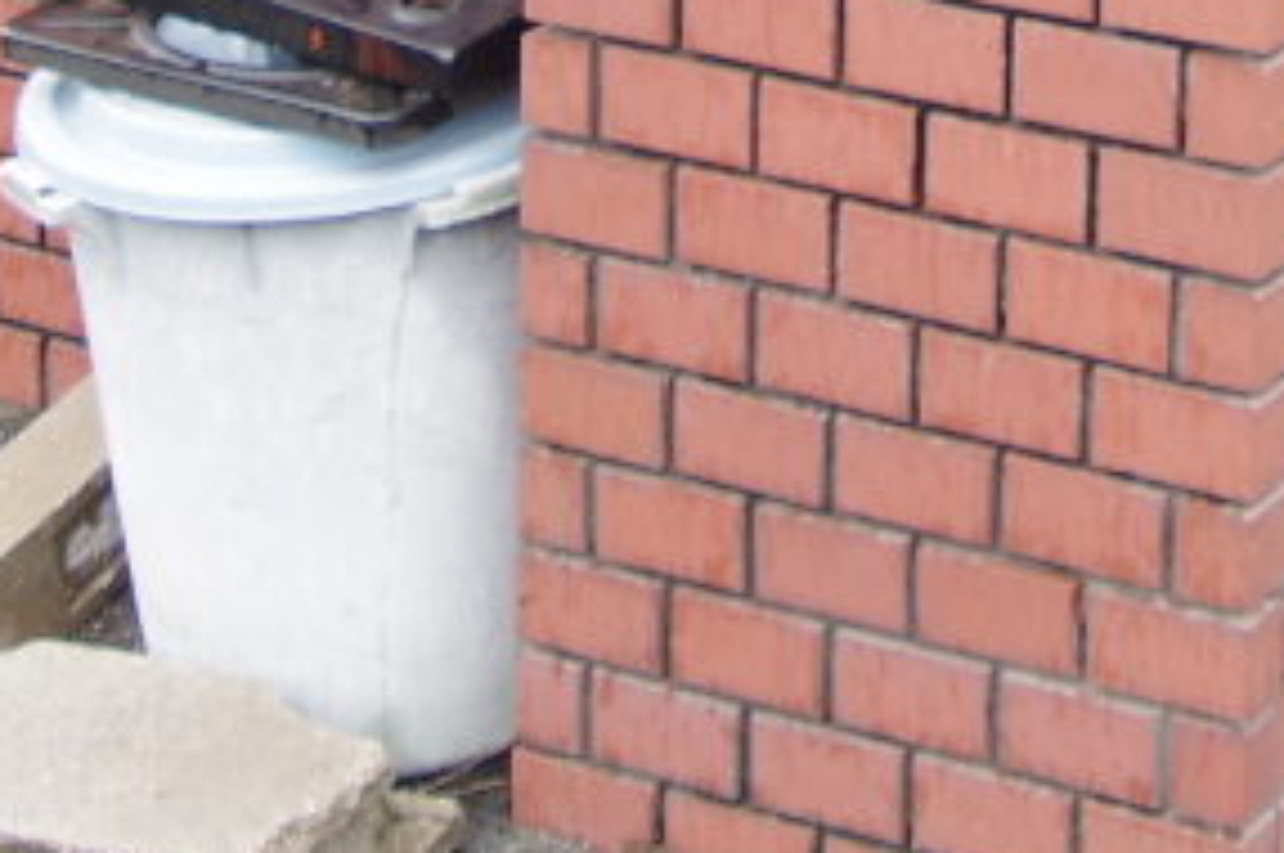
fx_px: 4311
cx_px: 1064
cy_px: -992
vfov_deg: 10.2
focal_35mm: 121
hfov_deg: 16.8
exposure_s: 1/50
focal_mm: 12
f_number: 3.5
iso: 200
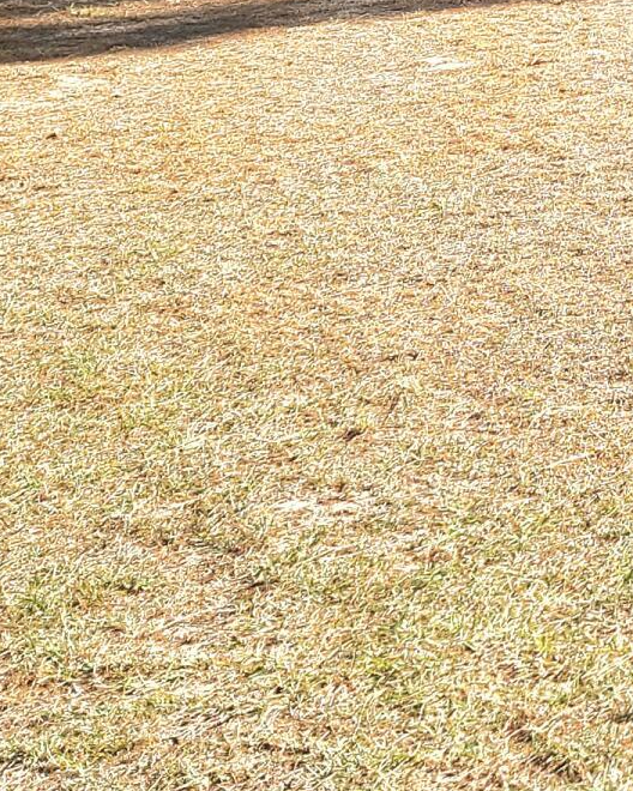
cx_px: 1406
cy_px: -277
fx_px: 2599
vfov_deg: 16.3
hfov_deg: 11.8
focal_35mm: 111
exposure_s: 1/556
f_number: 1.8
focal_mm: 7
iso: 16
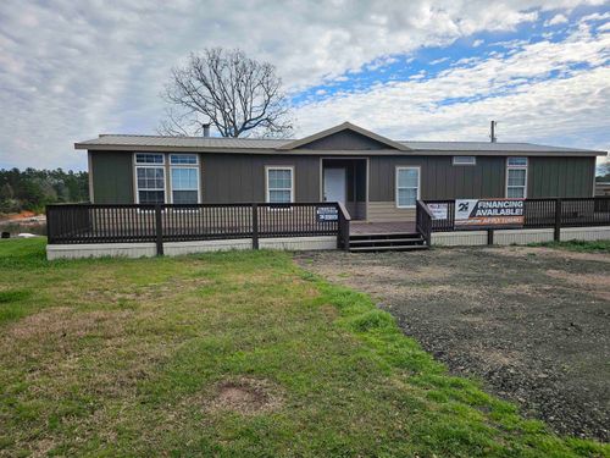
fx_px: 405
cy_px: 229
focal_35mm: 23
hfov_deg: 73.9
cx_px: 305
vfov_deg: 58.9
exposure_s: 1/1395
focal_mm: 6.3
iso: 16
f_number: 1.7
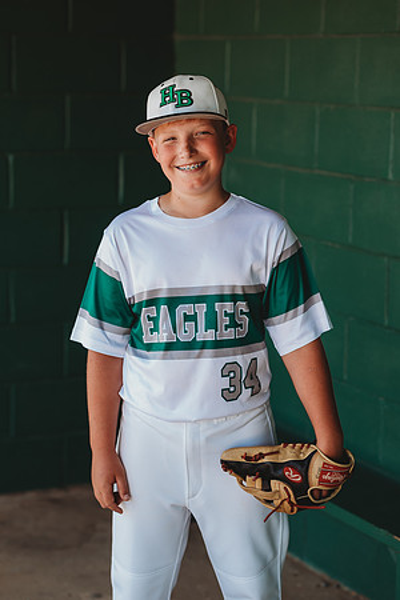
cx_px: 200
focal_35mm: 85
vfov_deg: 23.9
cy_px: 300
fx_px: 1417
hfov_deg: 16.1
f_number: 2.8
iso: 160
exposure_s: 1/200
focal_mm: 85
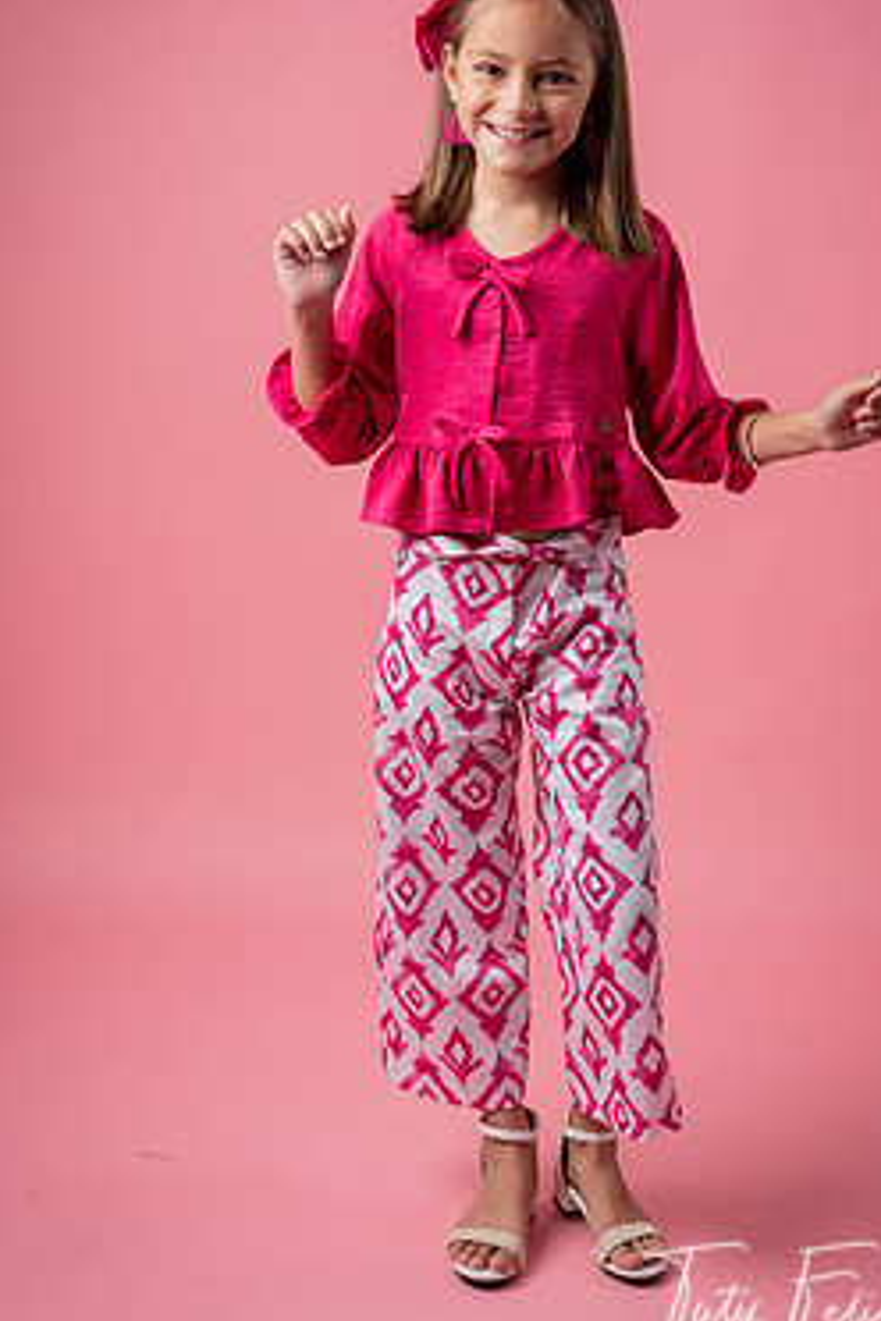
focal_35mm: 69
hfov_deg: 19.7
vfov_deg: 29.2
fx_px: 2533
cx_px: 494
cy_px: 625
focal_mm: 57
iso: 64
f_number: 4.5
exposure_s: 1/160
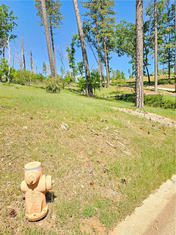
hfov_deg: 58.9
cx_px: 88
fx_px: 156
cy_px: 118
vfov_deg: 73.9
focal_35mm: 23
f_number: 1.7
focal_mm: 6.3
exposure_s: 1/214
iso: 10
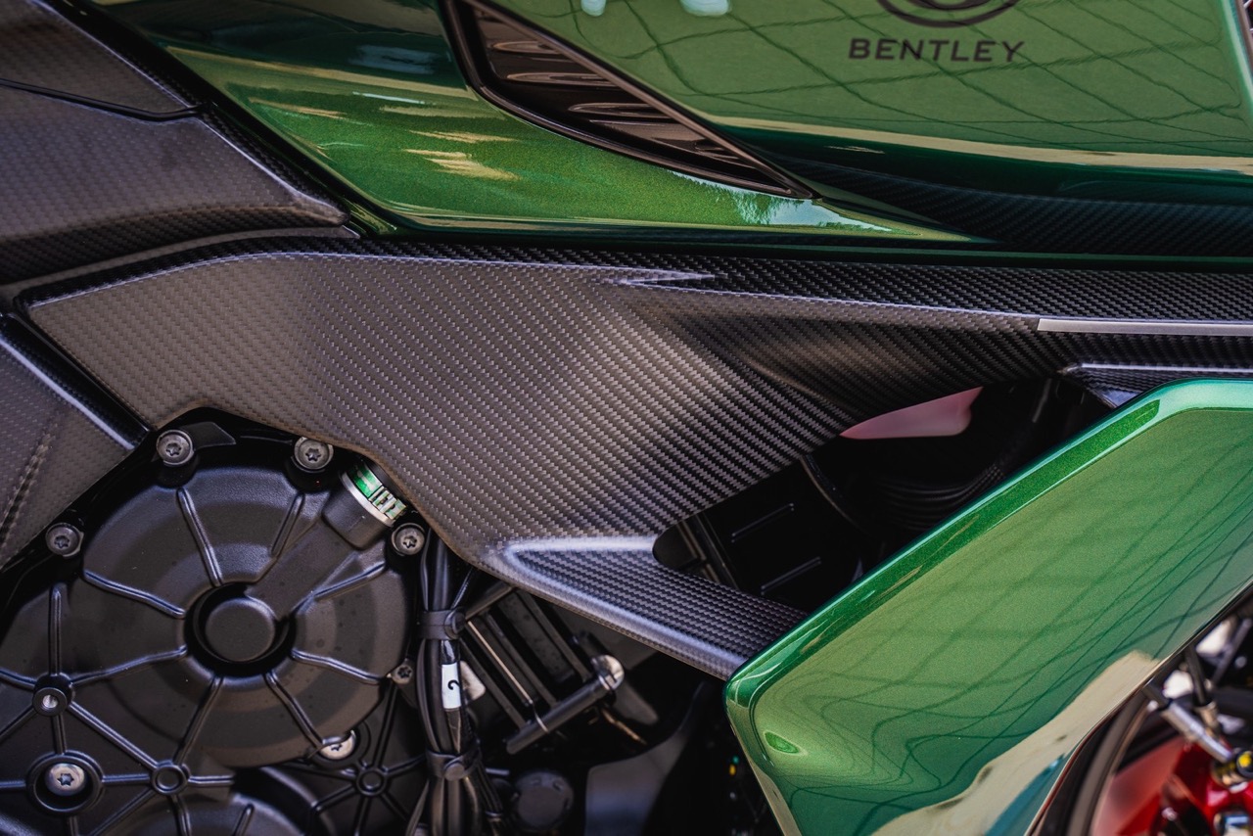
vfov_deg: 28.7
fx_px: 1636
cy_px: 418
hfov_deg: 41.9
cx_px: 626
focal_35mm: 47
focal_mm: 47
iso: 320
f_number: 5
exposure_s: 1/100
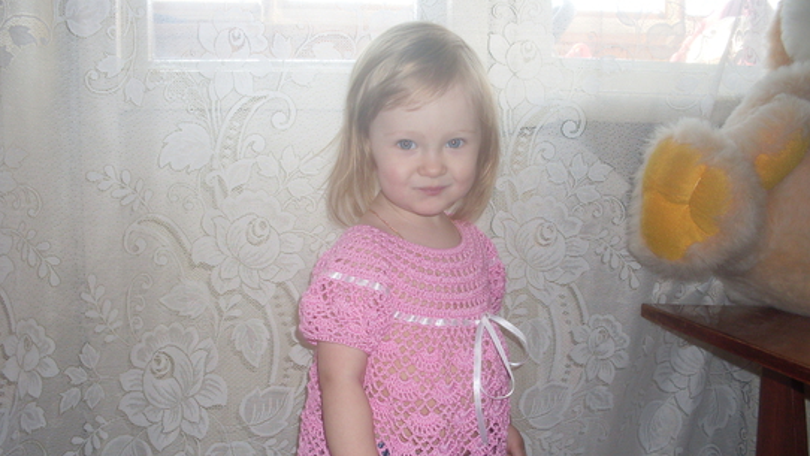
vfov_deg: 28.2
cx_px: 405
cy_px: 288
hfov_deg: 48.4
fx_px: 902
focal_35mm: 42
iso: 100
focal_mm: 6.3
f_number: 2.8
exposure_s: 1/45
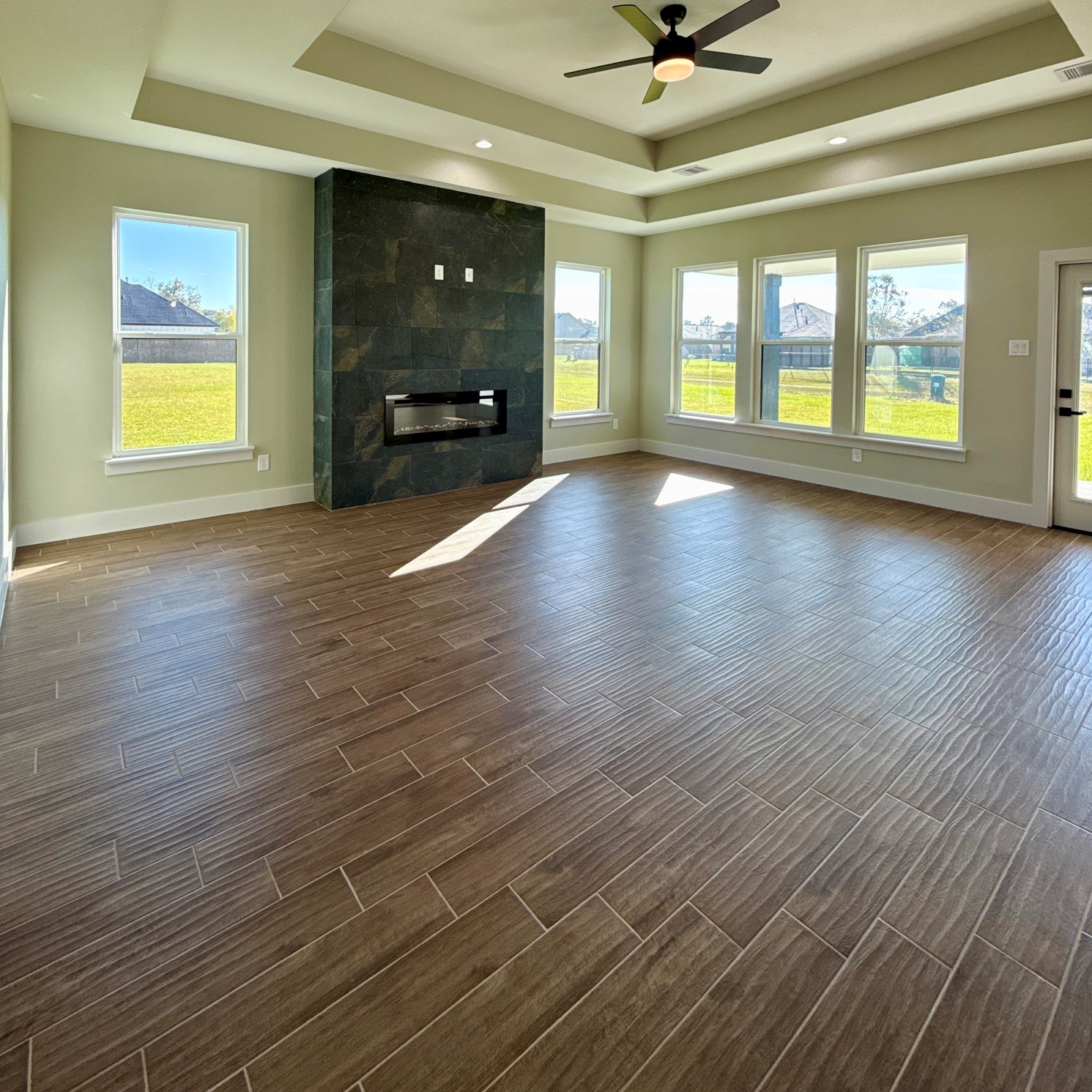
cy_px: 353
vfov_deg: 80.8
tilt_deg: -0.3
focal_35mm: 17
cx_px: 535
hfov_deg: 84.0
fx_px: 607
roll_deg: -2.2
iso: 64
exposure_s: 1/184
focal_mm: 2.22
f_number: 2.2
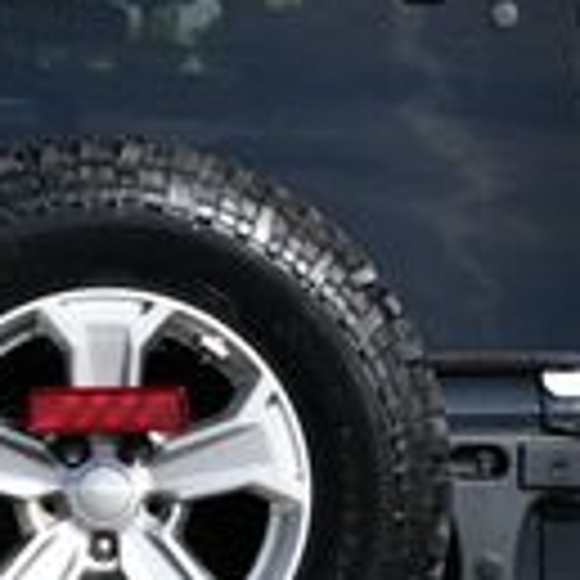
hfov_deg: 8.6
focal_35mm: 203
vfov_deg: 8.6
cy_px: 414
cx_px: 13
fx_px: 3848
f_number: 8
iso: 100
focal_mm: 24
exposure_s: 1/250
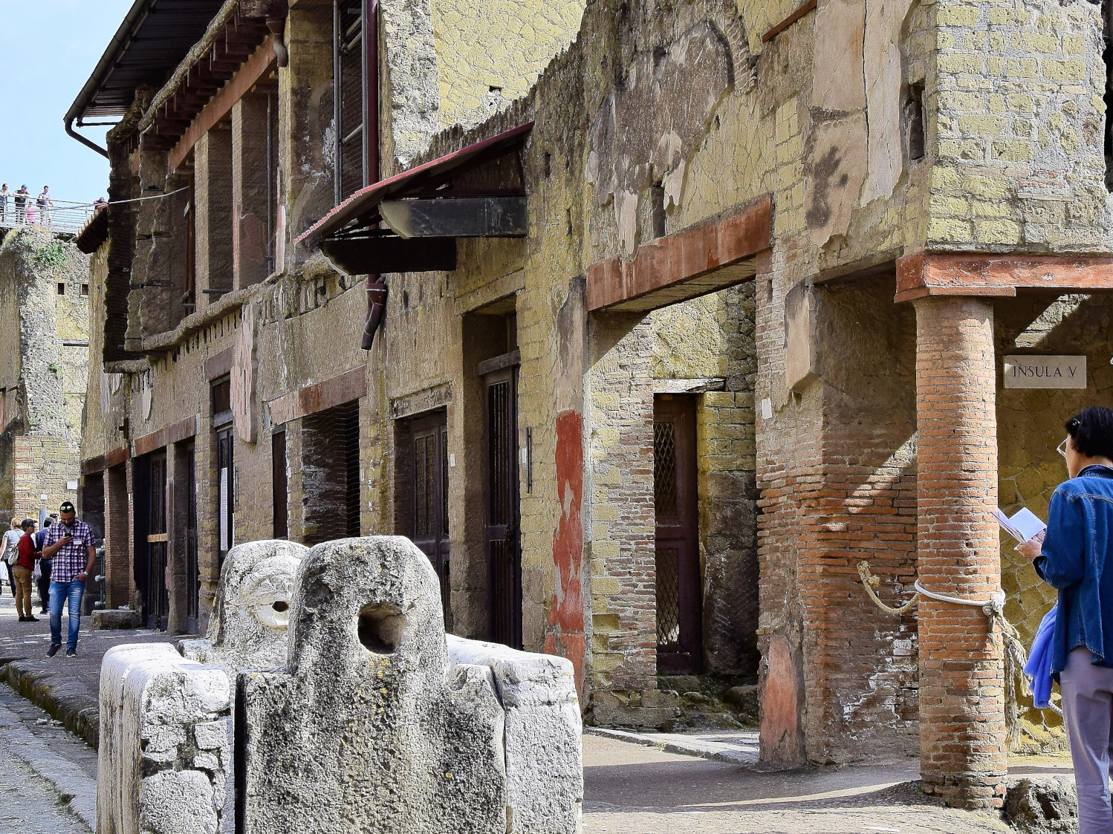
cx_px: 434
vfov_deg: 16.2
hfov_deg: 21.5
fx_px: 2925
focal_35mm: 91
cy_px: 418
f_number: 8
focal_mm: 32
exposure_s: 1/500
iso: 200
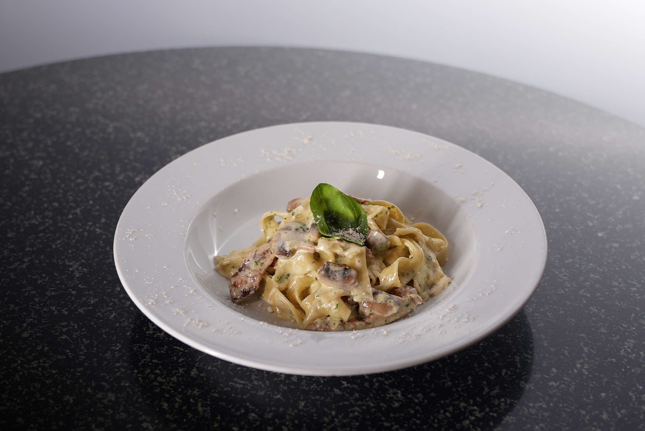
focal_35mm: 55
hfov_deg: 36.2
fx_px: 986
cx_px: 322
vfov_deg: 24.6
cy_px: 216
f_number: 2.8
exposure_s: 1/30
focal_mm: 36.7
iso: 250
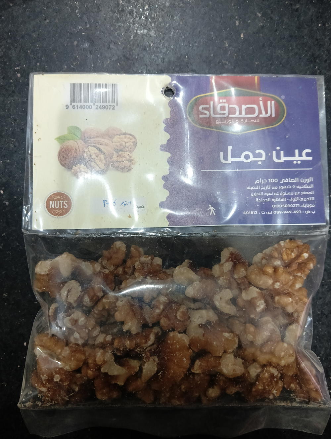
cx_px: 166
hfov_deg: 53.2
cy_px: 220
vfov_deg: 67.2
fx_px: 331
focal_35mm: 26
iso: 640
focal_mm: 4.05
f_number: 1.8
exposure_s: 1/25
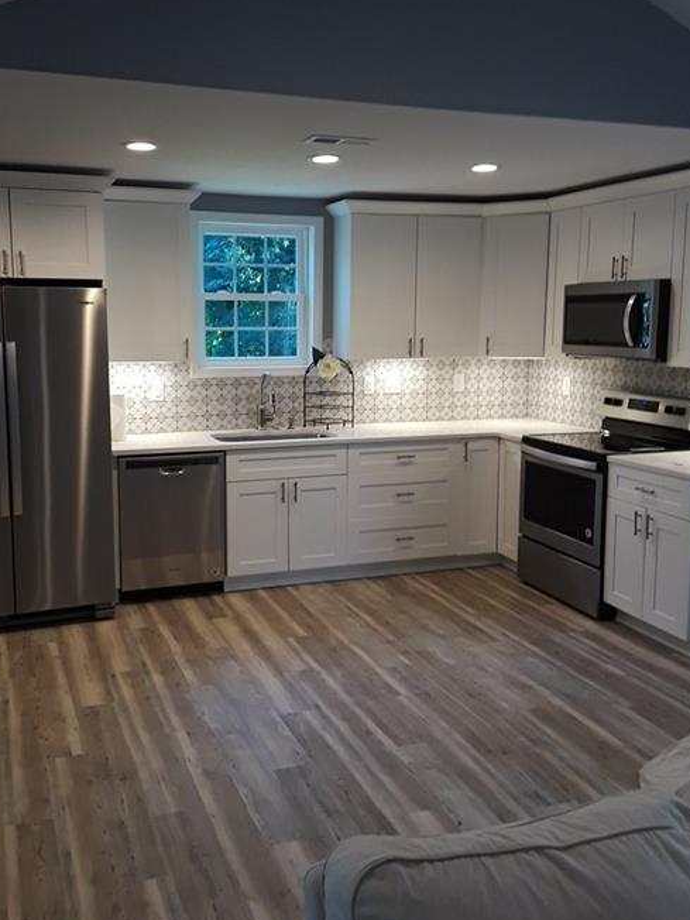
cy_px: 420
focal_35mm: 33
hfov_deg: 42.9
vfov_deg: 55.3
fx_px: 877
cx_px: 316
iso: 50
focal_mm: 2.9
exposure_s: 1/30
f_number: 1.9
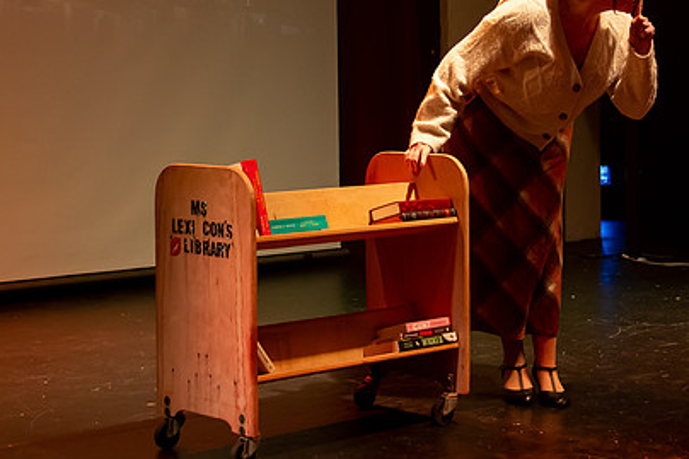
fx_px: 1588
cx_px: 423
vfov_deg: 16.3
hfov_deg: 24.4
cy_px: 107
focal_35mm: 83
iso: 4000
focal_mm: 35
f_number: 4
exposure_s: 1/125
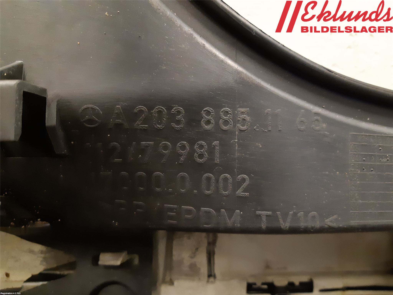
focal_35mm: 26
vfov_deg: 53.1
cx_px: 196
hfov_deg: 67.3
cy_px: 148
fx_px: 295
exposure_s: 1/25
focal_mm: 3.93
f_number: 1.7
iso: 320
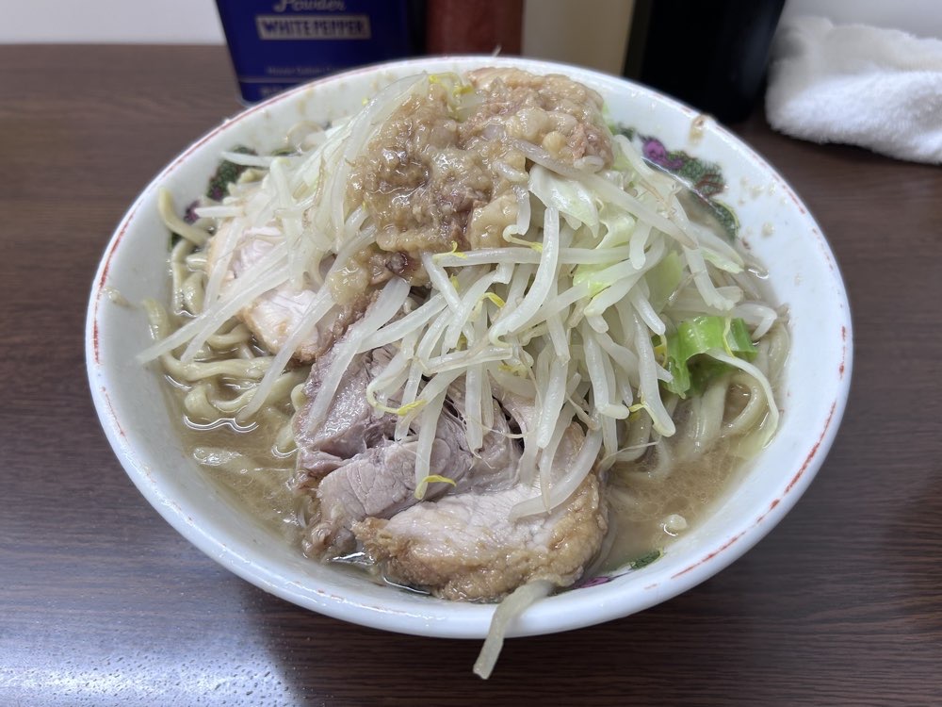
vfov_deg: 53.1
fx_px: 708
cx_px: 471
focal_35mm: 26
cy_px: 354
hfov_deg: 67.3
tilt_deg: -52.0
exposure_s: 1/100
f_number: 1.5
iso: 80
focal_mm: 5.7
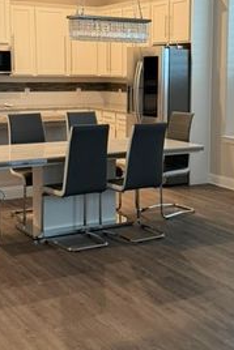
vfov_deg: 32.3
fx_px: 604
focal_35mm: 62
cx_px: 166
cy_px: 138
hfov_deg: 21.8
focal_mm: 6.76
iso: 400
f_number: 1.78
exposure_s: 1/120
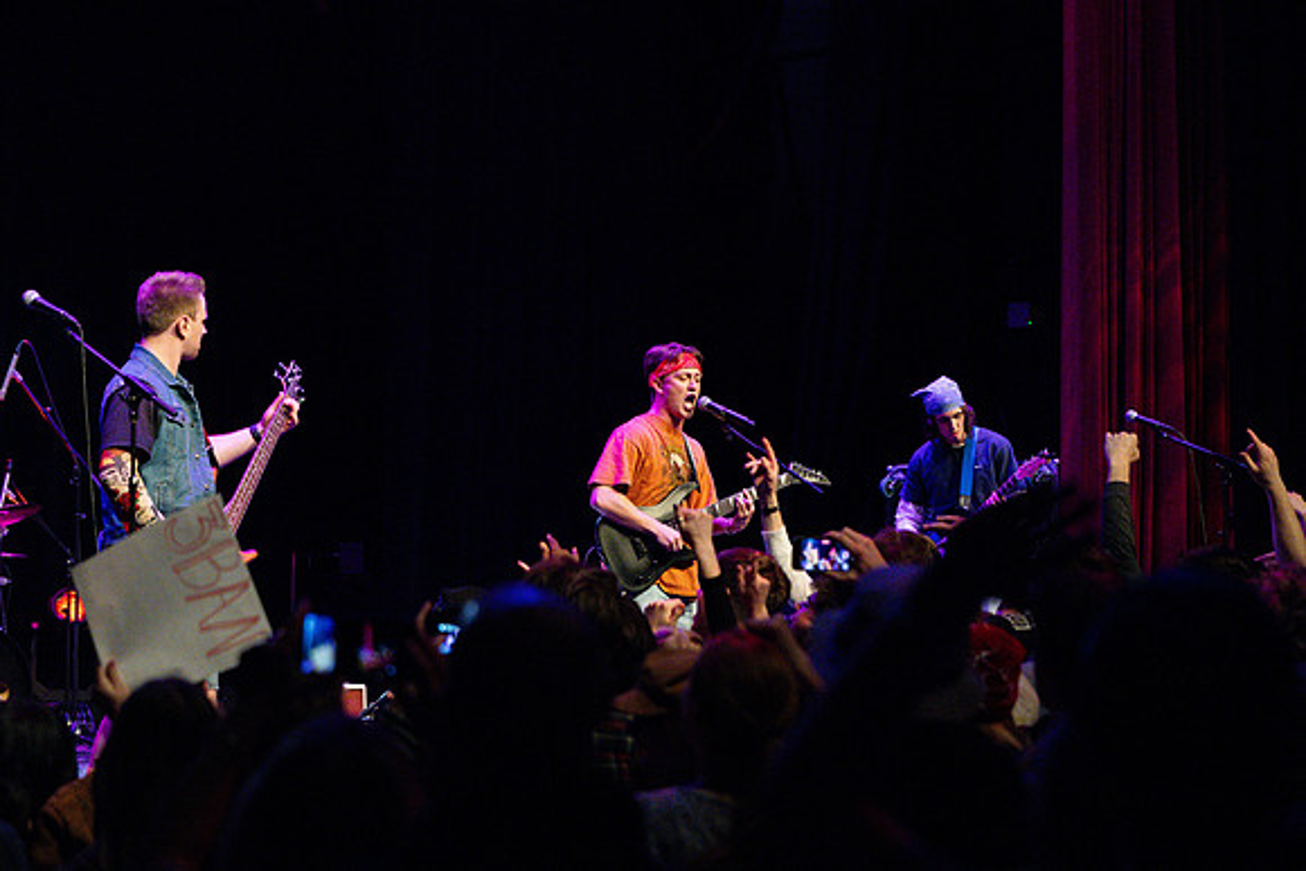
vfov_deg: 16.1
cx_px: 675
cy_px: 343
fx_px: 3080
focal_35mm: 85
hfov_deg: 23.9
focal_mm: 70
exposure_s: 1/500
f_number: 2.8
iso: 6400
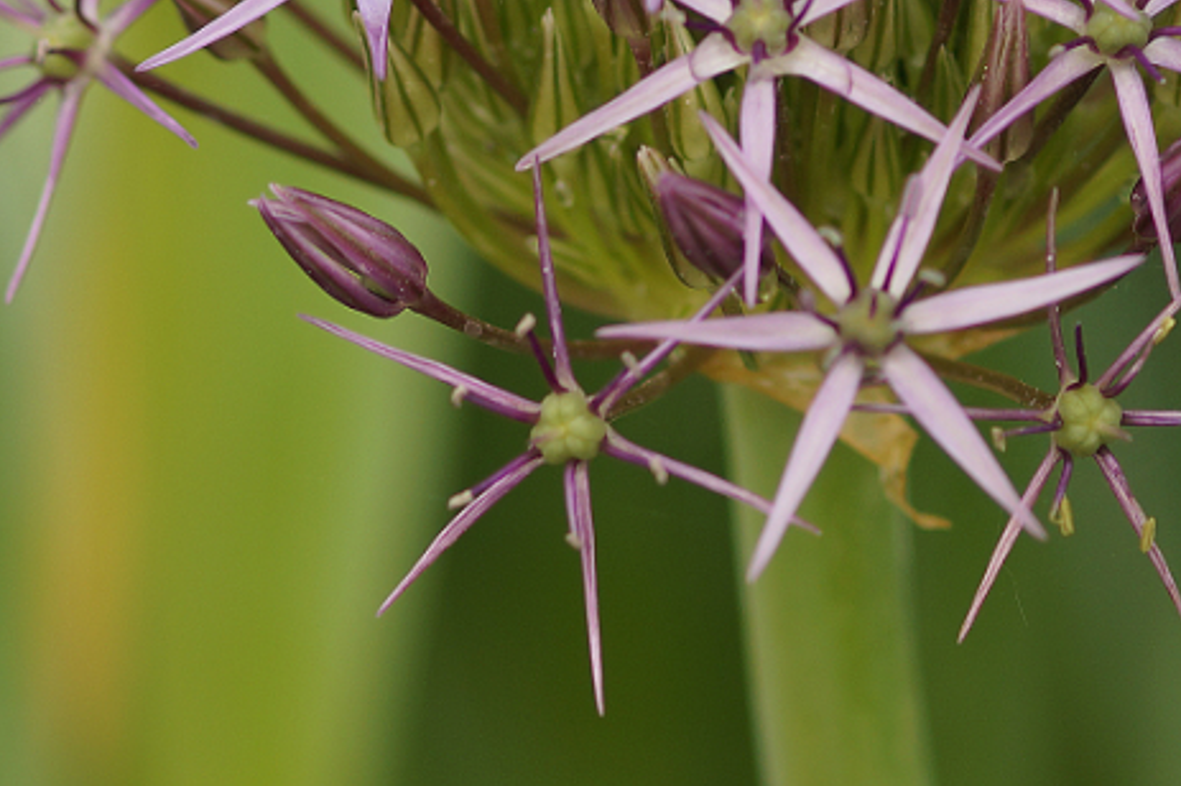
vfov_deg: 3.5
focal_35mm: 389
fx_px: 12752
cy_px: 84
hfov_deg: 5.3
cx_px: 855
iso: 100
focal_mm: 100
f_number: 3.2
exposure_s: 1/250
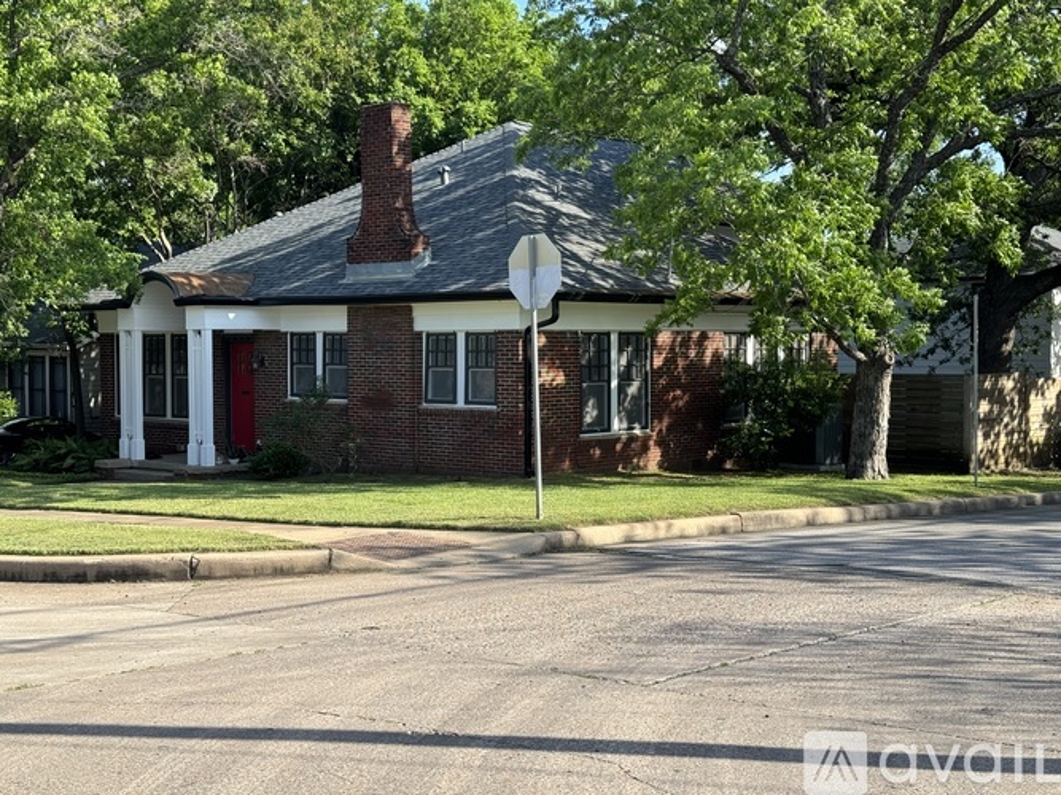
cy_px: 398
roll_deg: +0.4
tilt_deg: -2.4
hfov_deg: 39.7
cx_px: 530
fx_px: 1471
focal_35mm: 48
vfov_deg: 30.3
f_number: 1.78
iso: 64
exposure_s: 1/1597
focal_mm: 6.76
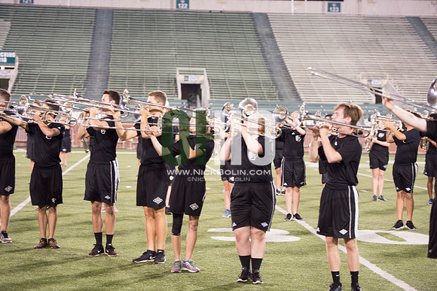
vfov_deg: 14.0
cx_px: 218
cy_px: 146
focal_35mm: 98
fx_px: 1190
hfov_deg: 20.8
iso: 1000
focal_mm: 98
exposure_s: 1/320
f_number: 2.8
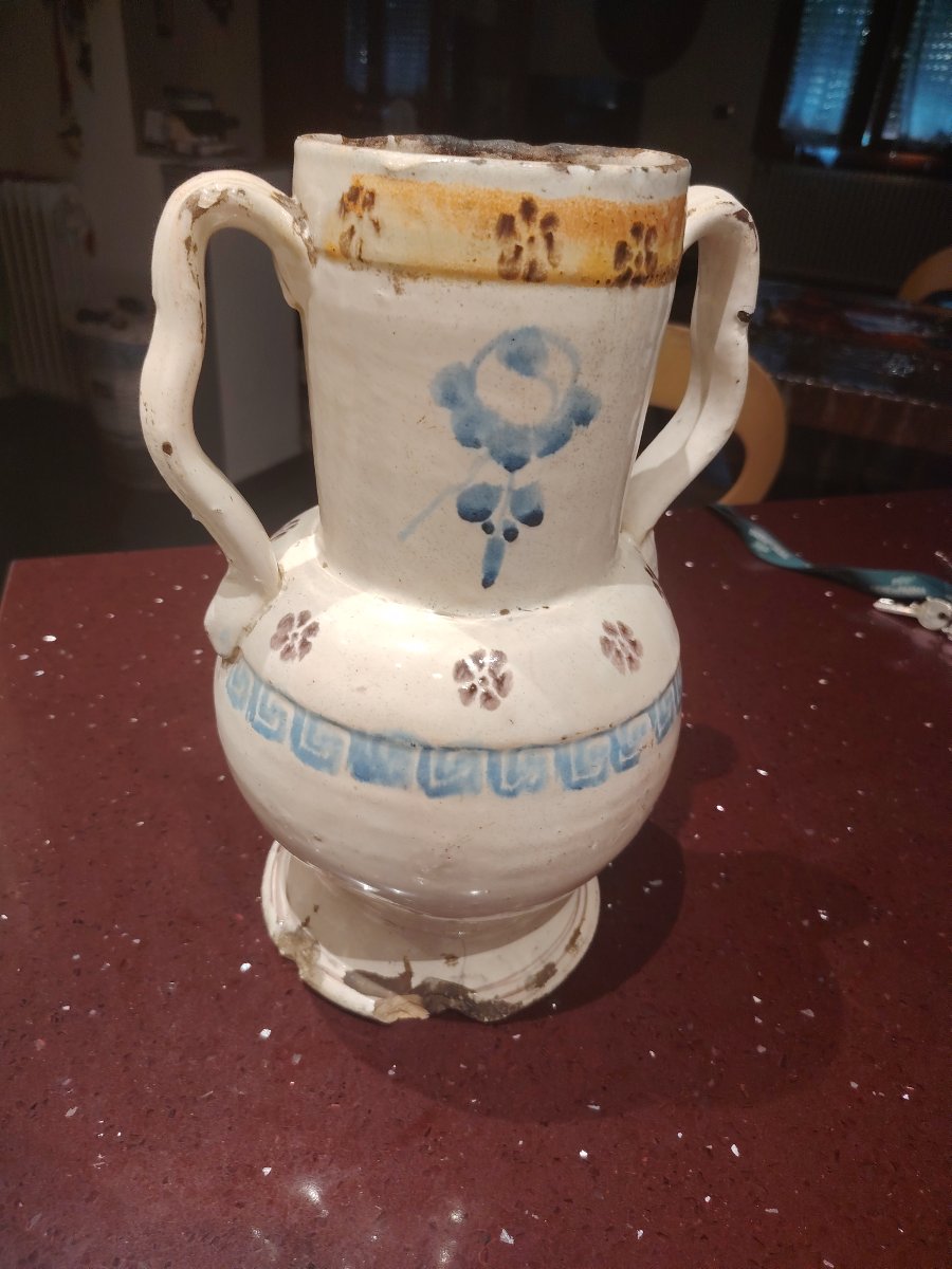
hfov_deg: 56.8
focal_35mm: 24
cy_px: 634
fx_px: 880
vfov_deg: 71.6
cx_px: 476
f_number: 1.75
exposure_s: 1/40
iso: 772
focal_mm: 5.25
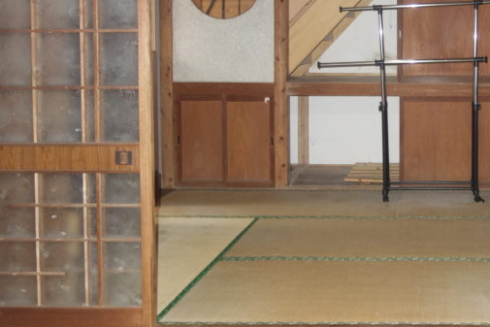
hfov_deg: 36.8
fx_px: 694
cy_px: 67
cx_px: 426
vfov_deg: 26.0
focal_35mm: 51
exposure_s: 1/30
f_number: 1.8
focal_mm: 10.4
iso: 320
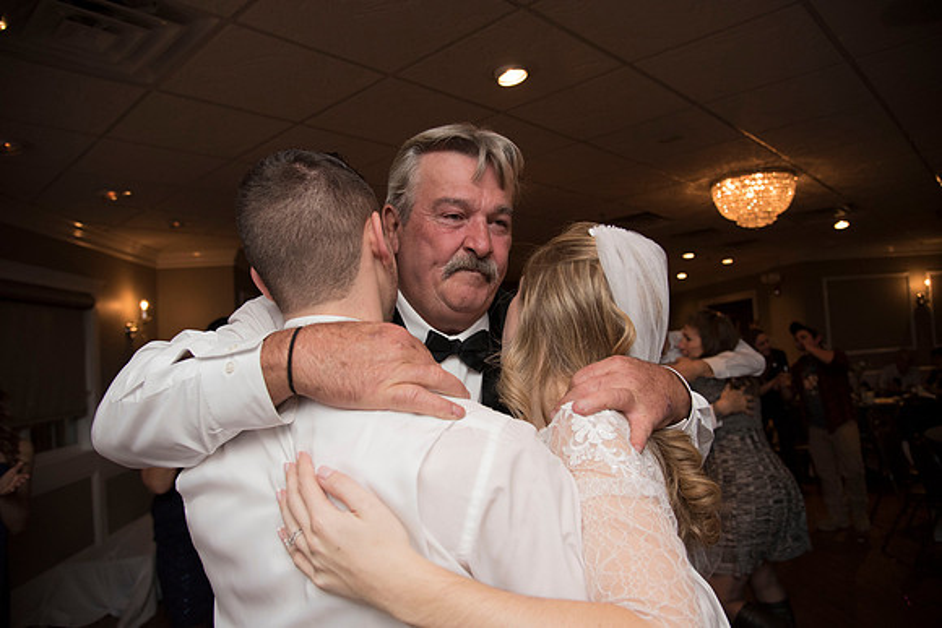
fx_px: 628
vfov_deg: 53.2
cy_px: 314
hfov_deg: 73.7
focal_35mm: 24
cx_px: 471
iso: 2000
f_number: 4
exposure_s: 1/200
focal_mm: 24
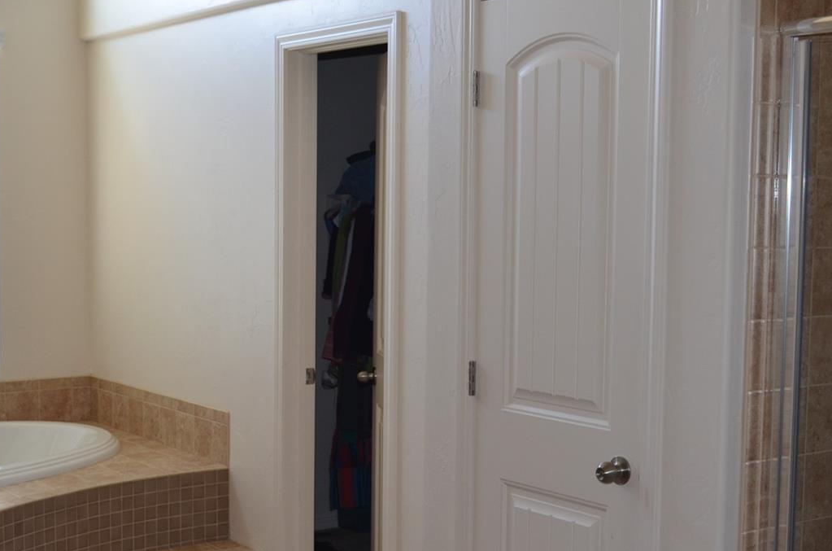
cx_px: 370
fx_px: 1406
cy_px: 345
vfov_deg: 22.1
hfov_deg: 32.9
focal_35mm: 61
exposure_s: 1/60
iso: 560
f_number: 4.2
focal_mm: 26
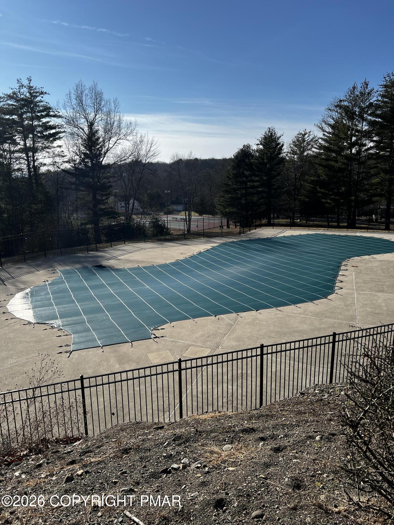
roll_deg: +0.9
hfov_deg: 53.1
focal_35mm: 26
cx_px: 197
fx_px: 395
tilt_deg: -11.6
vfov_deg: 67.3
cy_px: 262
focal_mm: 5.7
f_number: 1.5
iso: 50
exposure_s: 1/5319
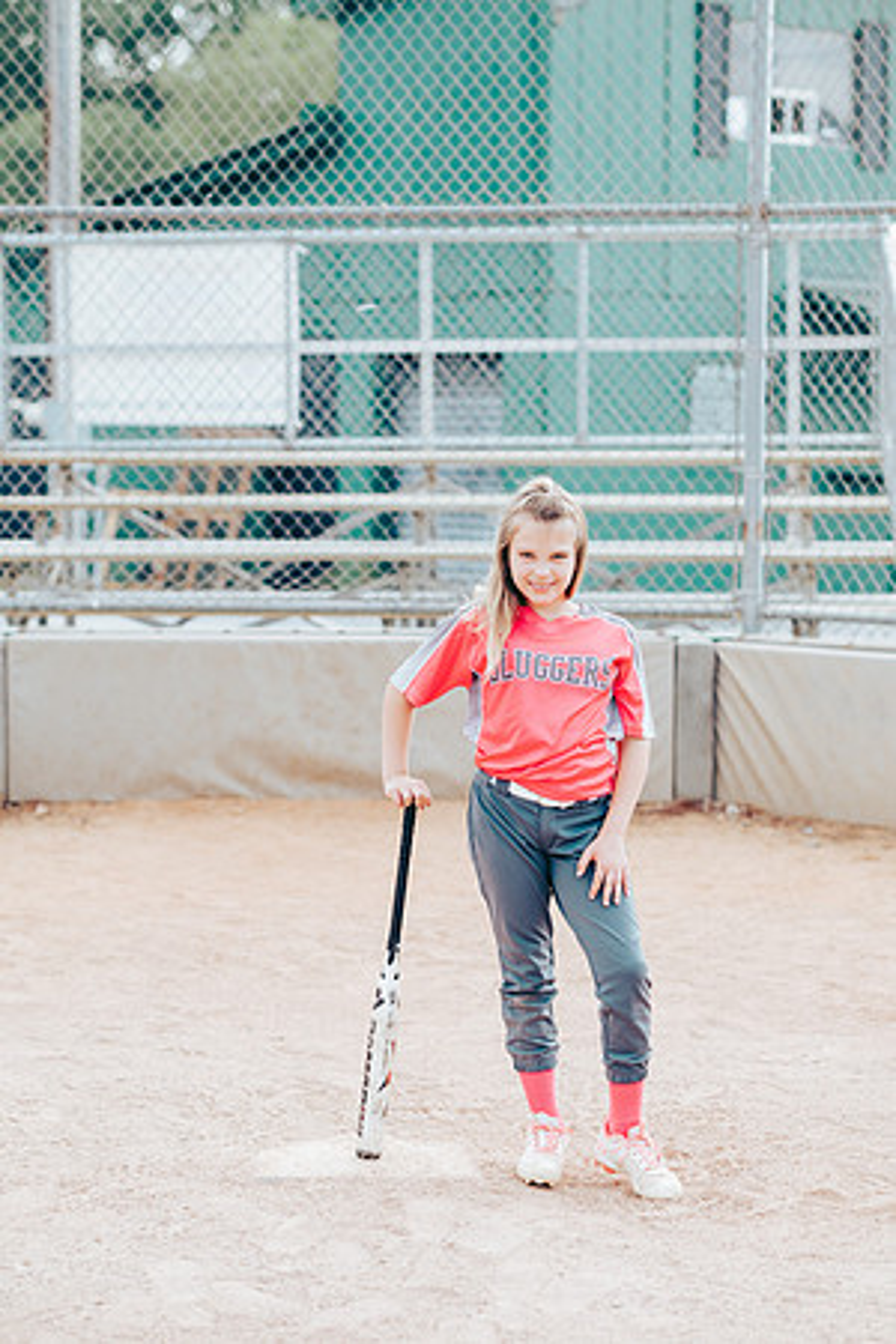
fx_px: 3173
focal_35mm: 85
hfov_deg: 16.1
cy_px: 672
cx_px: 448
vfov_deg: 23.9
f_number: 2.8
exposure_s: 1/640
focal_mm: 85
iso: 160
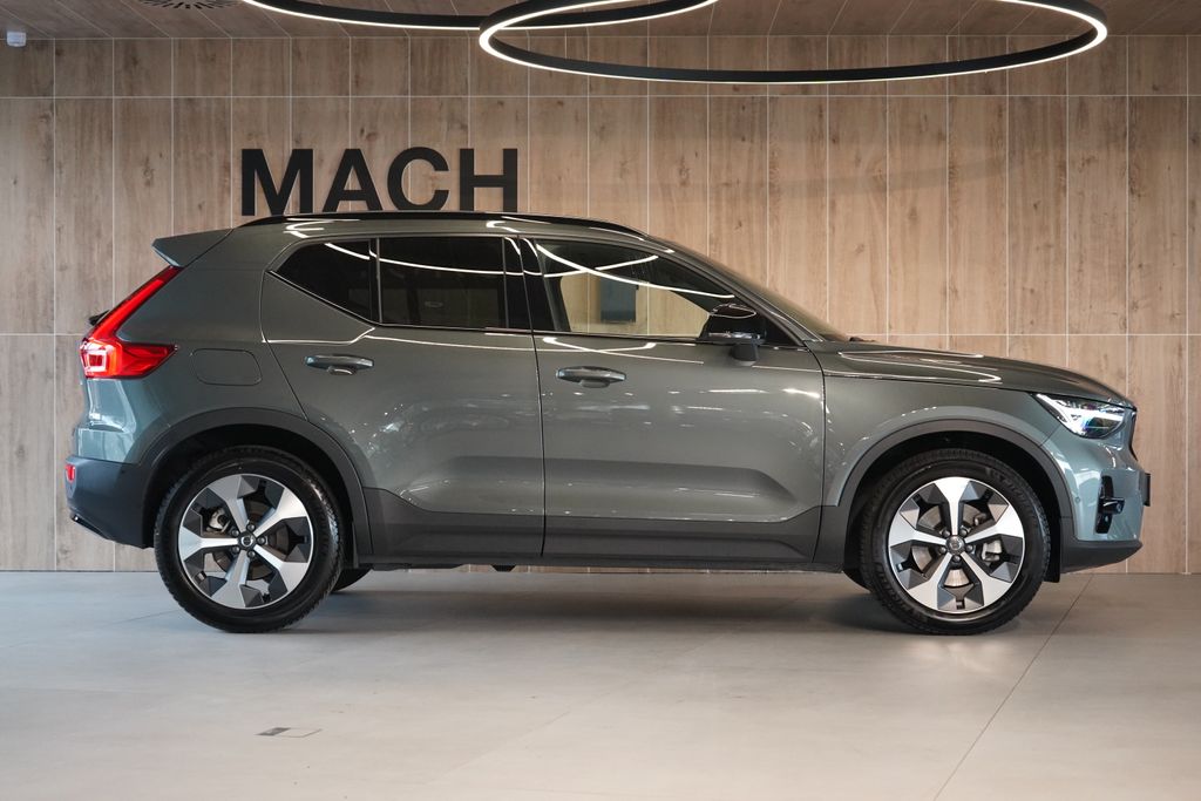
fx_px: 2135
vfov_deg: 21.2
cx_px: 600
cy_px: 400
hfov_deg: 31.4
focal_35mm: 64
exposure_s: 1/160
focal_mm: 64
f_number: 5.6
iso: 6400
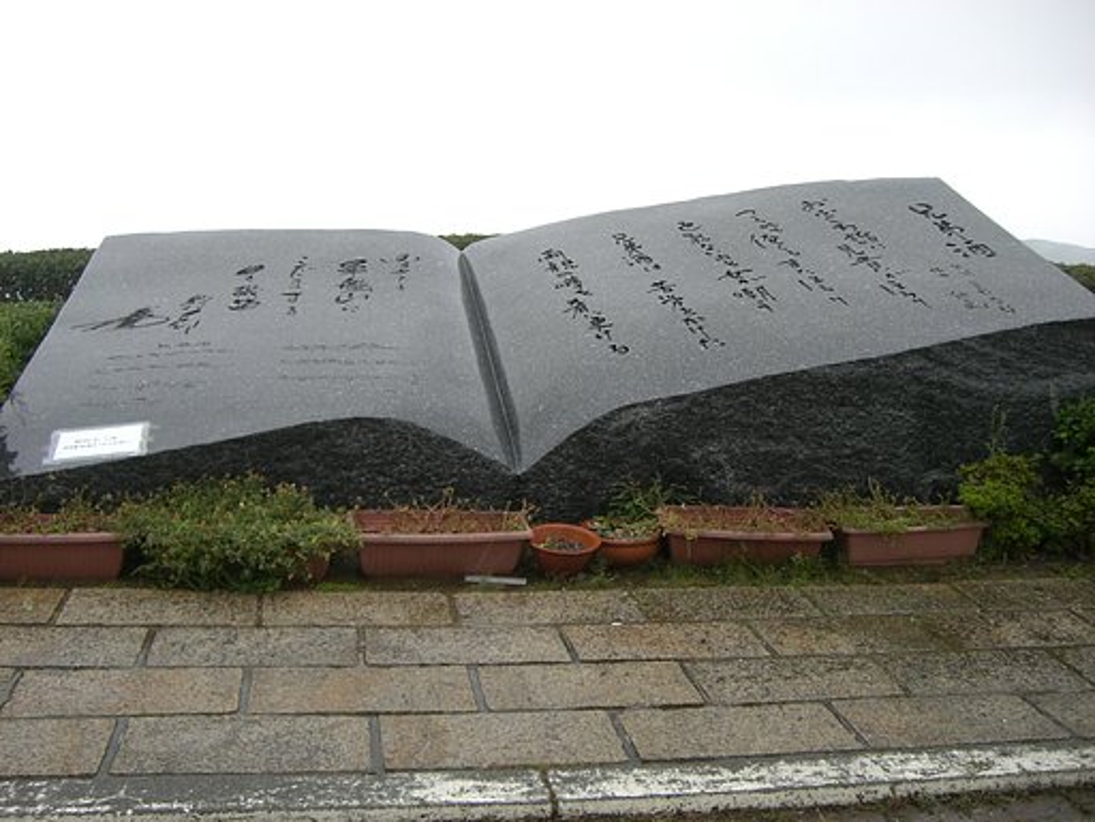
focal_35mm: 38
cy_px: 411
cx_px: 548
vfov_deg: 37.7
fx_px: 1202
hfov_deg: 49.0
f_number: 2.7
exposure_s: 1/160
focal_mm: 6.2
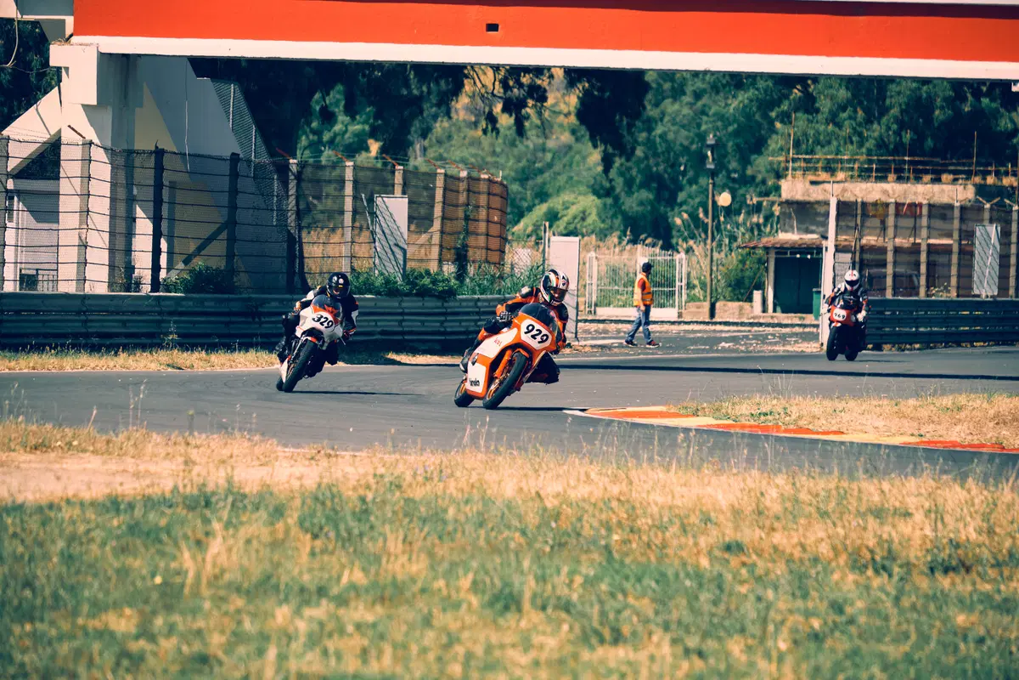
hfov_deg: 6.9
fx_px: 8491
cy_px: 340
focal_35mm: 300
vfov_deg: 4.6
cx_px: 510
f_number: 5.6
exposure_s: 1/1000
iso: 200
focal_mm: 200
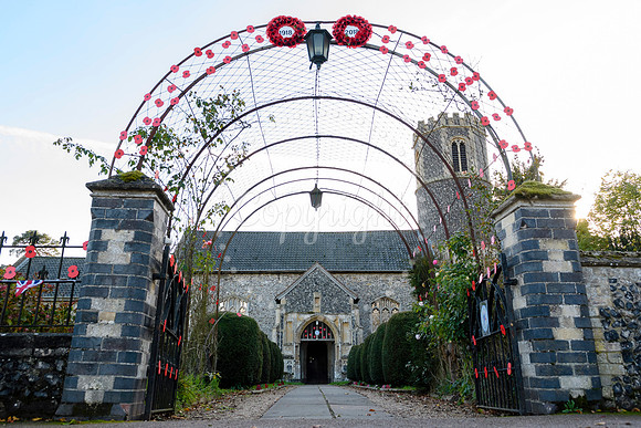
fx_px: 504
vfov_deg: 46.0
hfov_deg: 64.9
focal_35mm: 28
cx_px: 321
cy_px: 205
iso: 400
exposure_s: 1/250
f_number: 5
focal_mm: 18
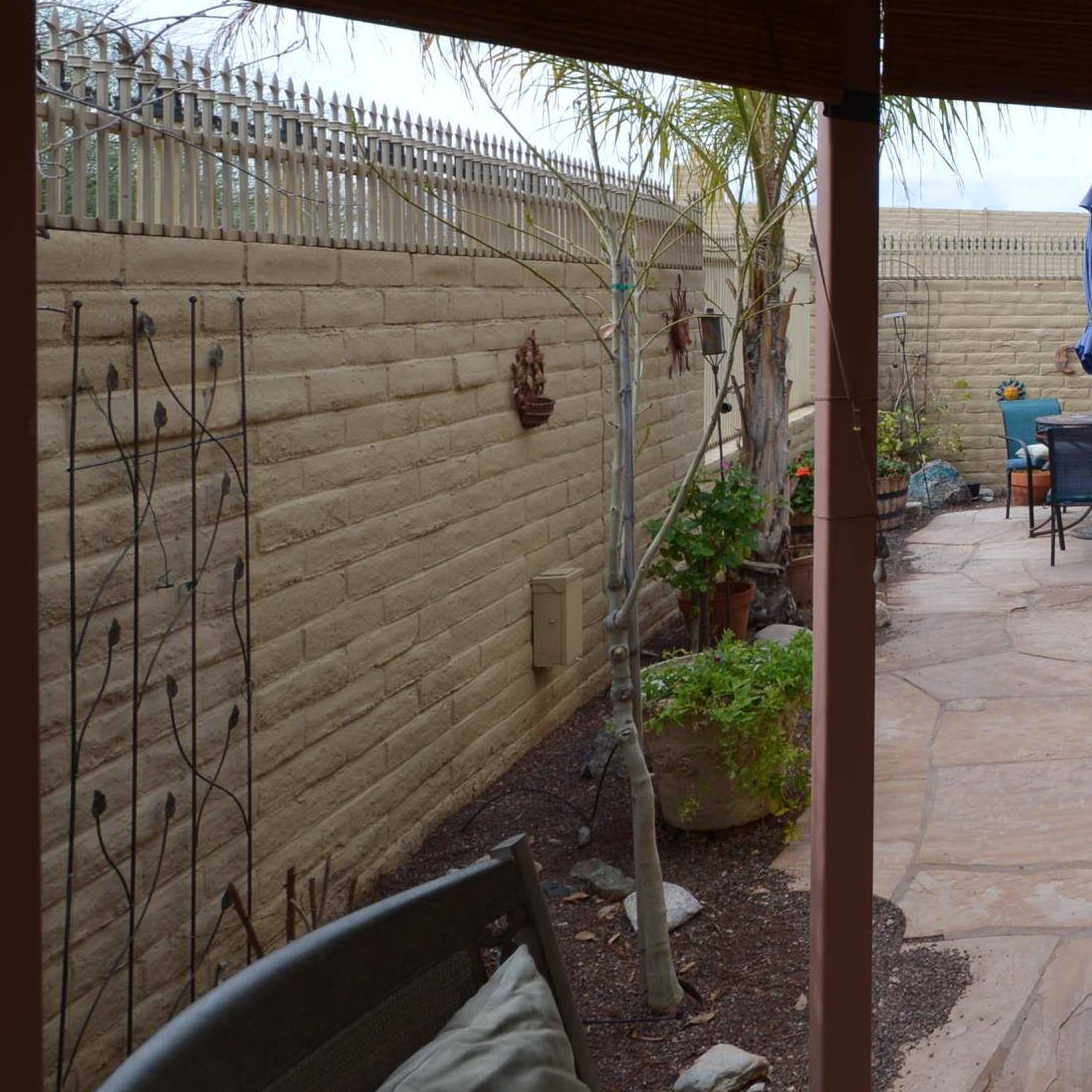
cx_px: 1329
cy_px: 304
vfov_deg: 45.9
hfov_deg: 36.0
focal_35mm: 35
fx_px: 1249
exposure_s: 1/160
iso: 100
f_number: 6.3
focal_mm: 10
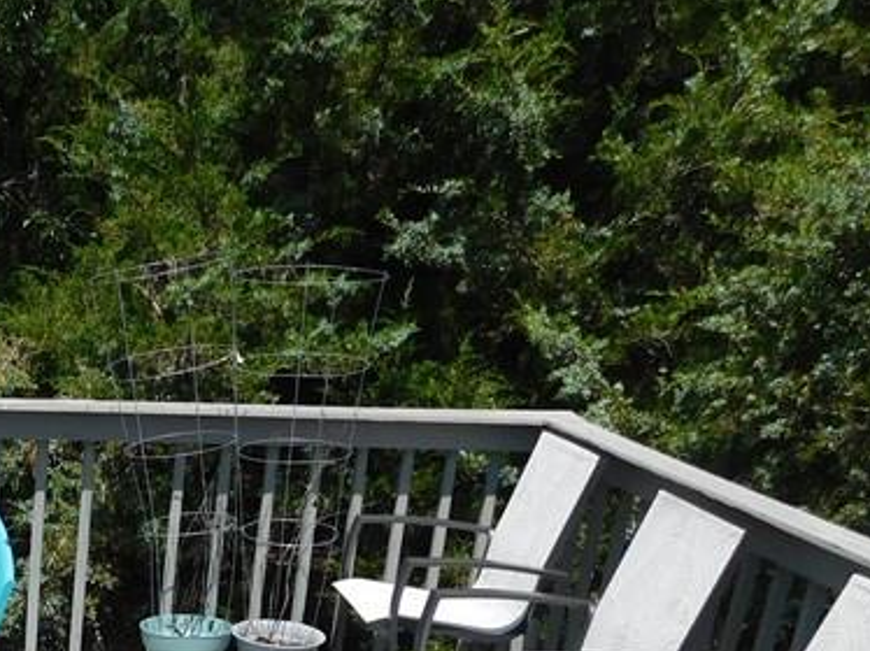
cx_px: -105
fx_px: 1582
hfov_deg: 27.8
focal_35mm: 63
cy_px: 844
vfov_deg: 21.1
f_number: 6
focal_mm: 4
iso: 125
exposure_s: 1/500
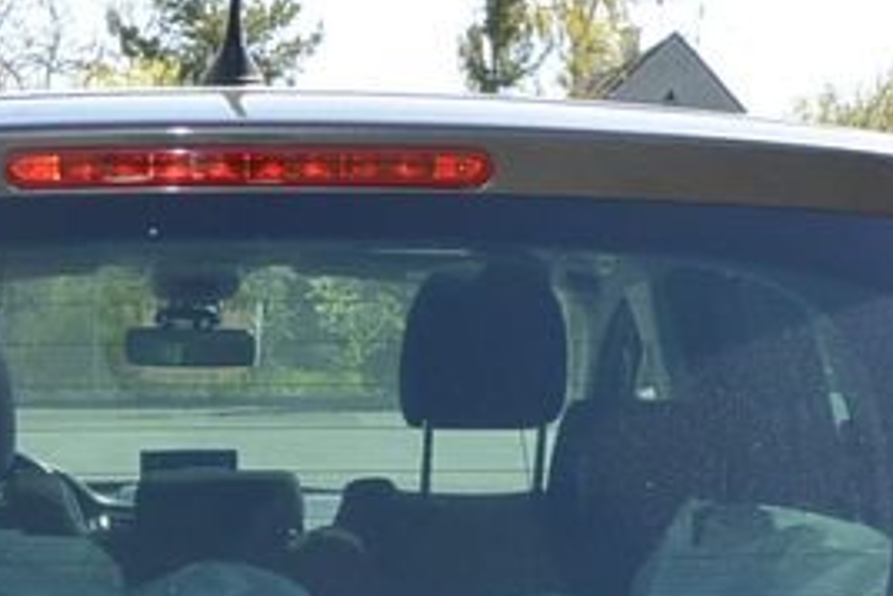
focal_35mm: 103
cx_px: 220
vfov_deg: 12.2
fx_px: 2556
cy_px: 1077
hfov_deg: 19.7
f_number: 5.6
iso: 160
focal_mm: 10
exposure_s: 1/250
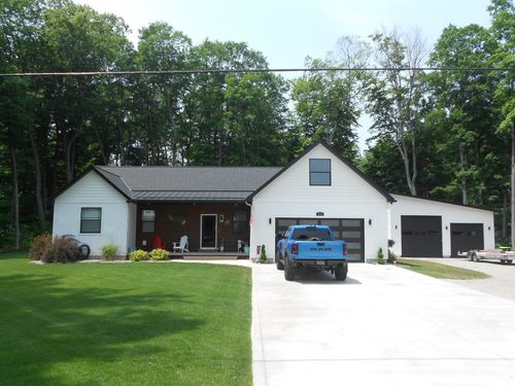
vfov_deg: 48.2
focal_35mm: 29
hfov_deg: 61.7
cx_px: 258
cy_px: 193
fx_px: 431
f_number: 3.4
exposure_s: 1/500
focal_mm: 5.1
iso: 80
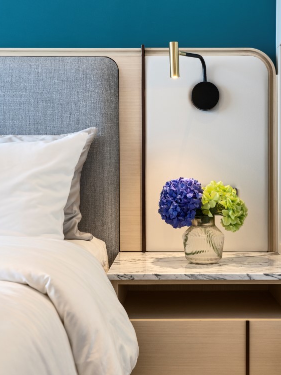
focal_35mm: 50
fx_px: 541
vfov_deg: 38.2
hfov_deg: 29.1
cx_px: 159
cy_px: 174
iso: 500
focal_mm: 36
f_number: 6.3
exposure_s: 1/60
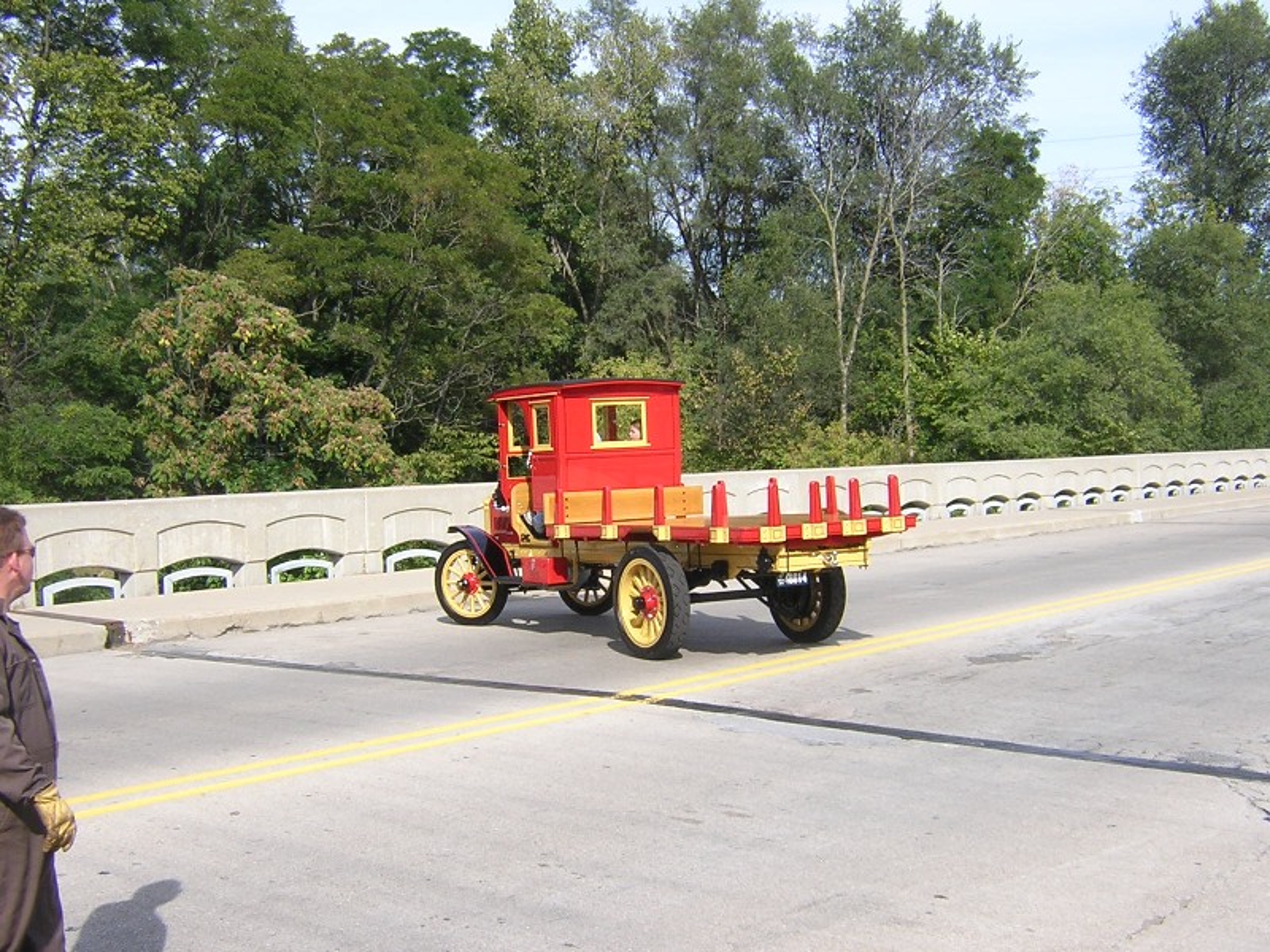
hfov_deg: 43.9
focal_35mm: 43
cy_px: 476
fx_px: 1578
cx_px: 635
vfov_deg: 33.6
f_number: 5.6
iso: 100
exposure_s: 1/167
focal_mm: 5.6
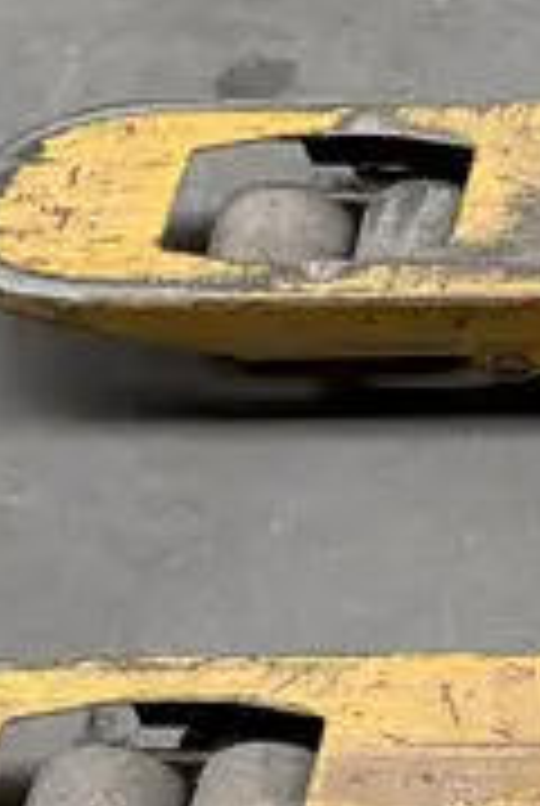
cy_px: 32
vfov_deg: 12.2
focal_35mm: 167
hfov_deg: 7.5
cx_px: 1467
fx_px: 3743
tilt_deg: -45.0
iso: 200
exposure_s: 1/92
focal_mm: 6.76
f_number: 1.78
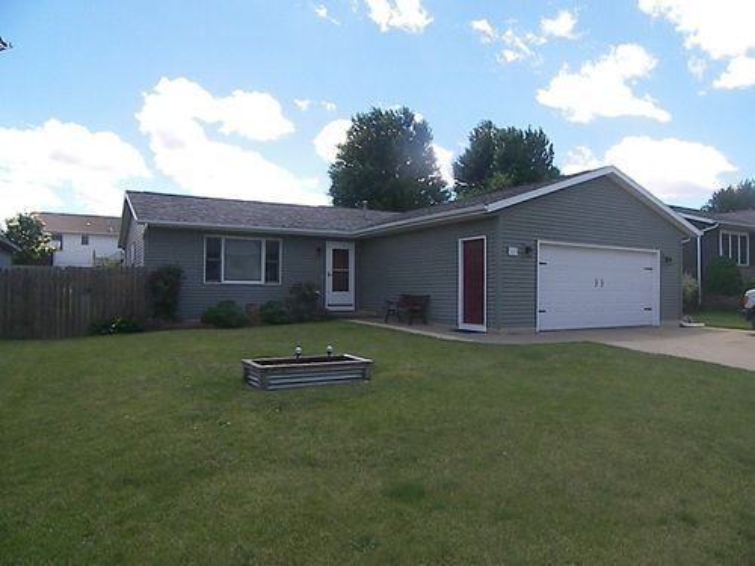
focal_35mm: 24
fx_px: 523
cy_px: 283
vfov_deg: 56.8
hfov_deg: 71.6
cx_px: 378
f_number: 4
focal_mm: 5
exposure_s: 1/2500
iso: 400
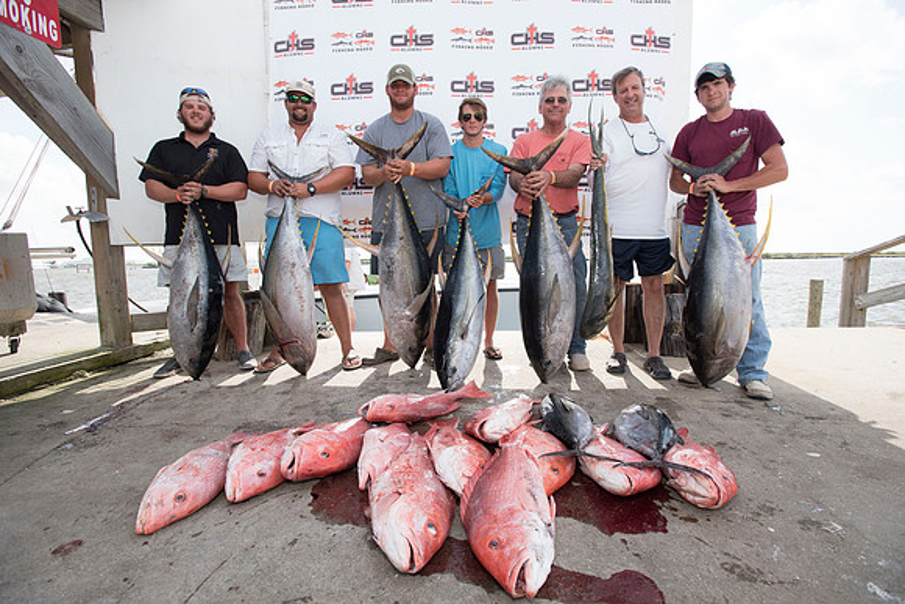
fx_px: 427
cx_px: 452
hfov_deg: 93.3
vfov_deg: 70.5
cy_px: 302
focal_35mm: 17
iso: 250
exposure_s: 1/640
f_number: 5.6
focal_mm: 17
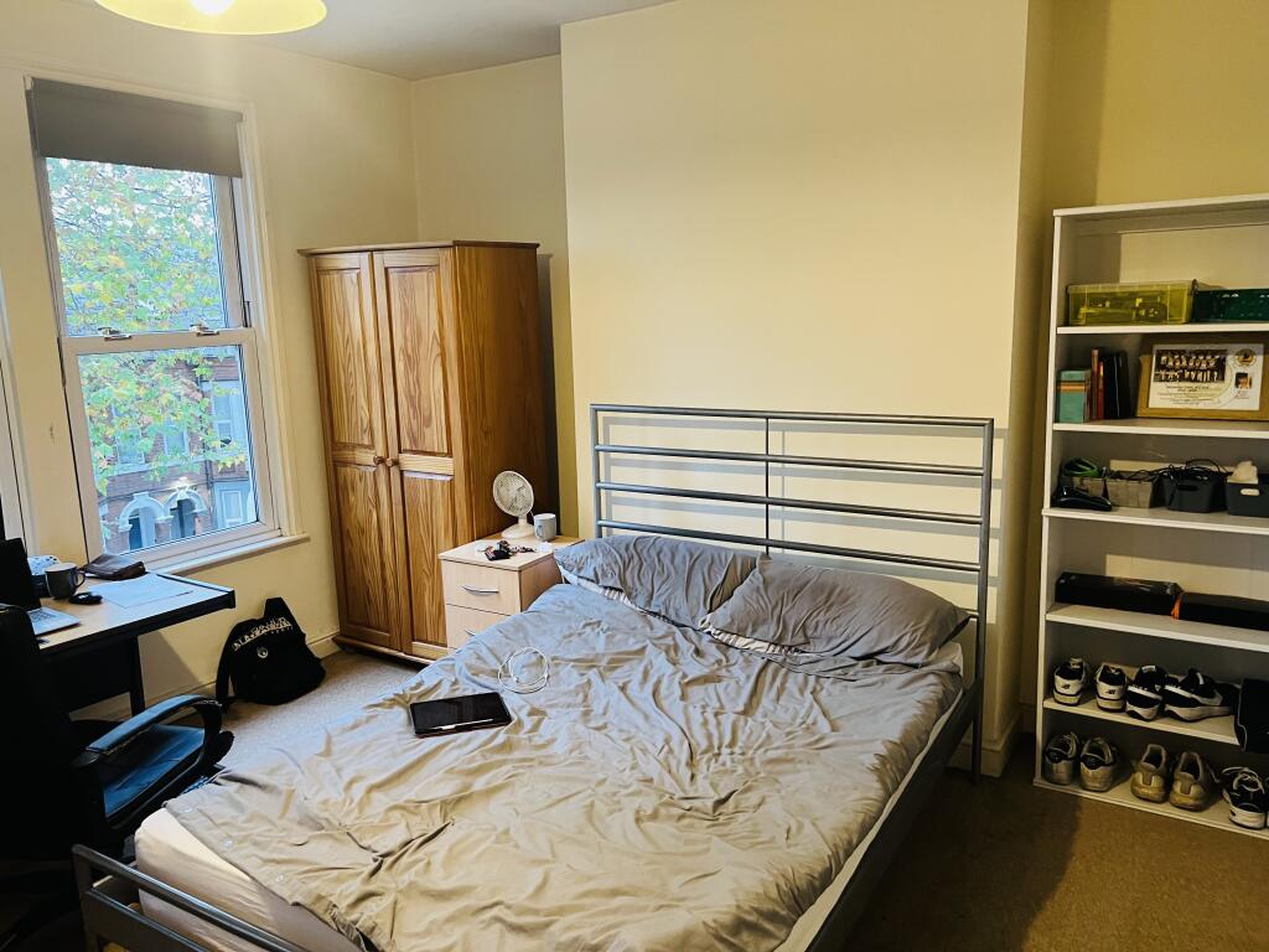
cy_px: 476
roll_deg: +1.4
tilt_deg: -10.7
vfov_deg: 53.1
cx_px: 634
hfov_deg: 67.3
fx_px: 953
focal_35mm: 26
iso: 500
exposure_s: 1/50
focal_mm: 5.7
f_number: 1.5
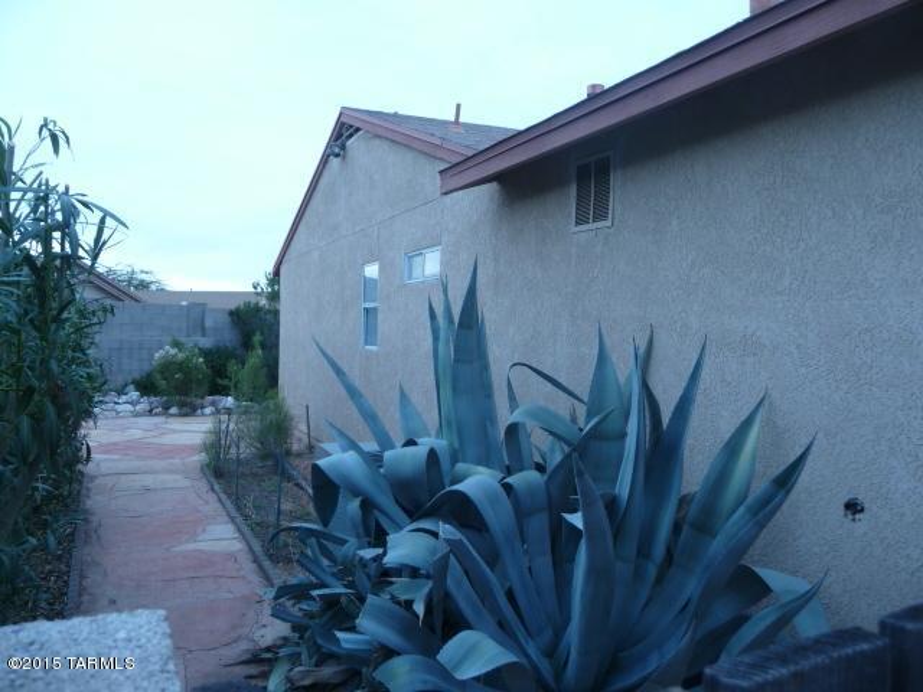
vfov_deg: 48.2
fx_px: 773
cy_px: 346
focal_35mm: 29
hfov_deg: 61.7
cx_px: 462
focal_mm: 4.7
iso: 100
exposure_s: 1/250
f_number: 3.3
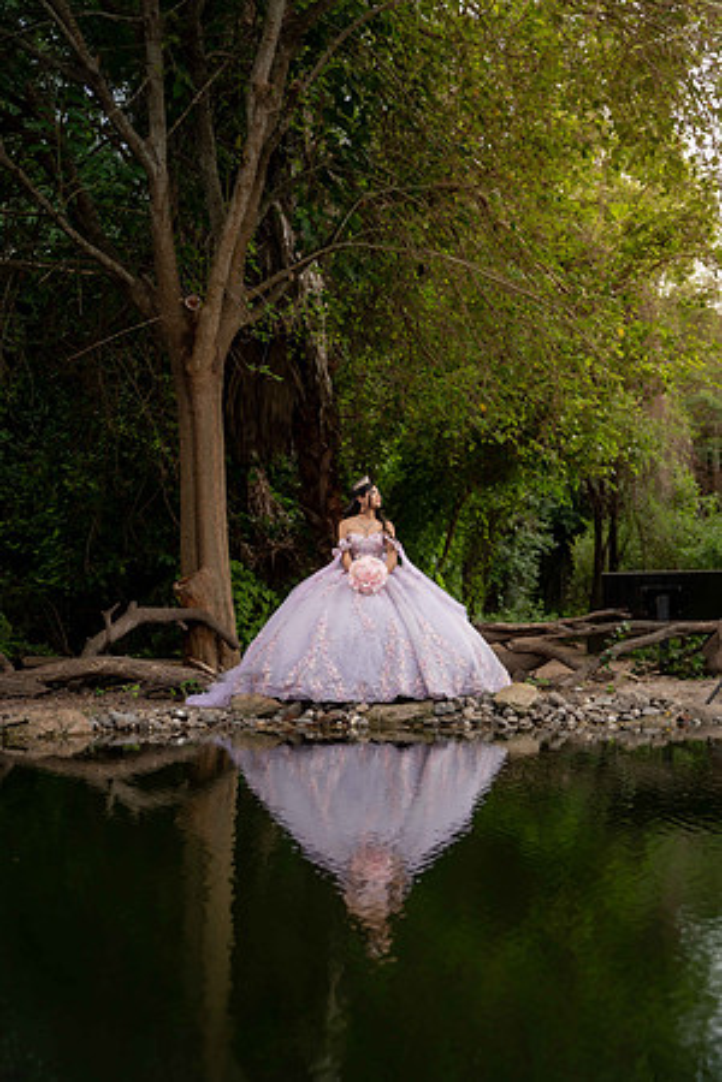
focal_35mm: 59
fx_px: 1775
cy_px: 541
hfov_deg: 23.0
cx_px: 361
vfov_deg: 33.9
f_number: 2.2
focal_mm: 59
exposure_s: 1/1250
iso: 160
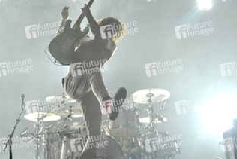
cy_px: 87
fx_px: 375
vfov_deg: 23.8
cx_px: 99
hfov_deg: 35.0
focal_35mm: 57
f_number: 2.8
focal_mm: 40
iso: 400
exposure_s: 1/125
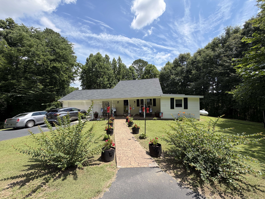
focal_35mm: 14
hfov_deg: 102.1
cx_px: 132
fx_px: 107
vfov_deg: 85.7
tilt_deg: +0.1
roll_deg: +2.6
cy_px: 100
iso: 25
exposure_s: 1/770
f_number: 2.2
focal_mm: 2.22
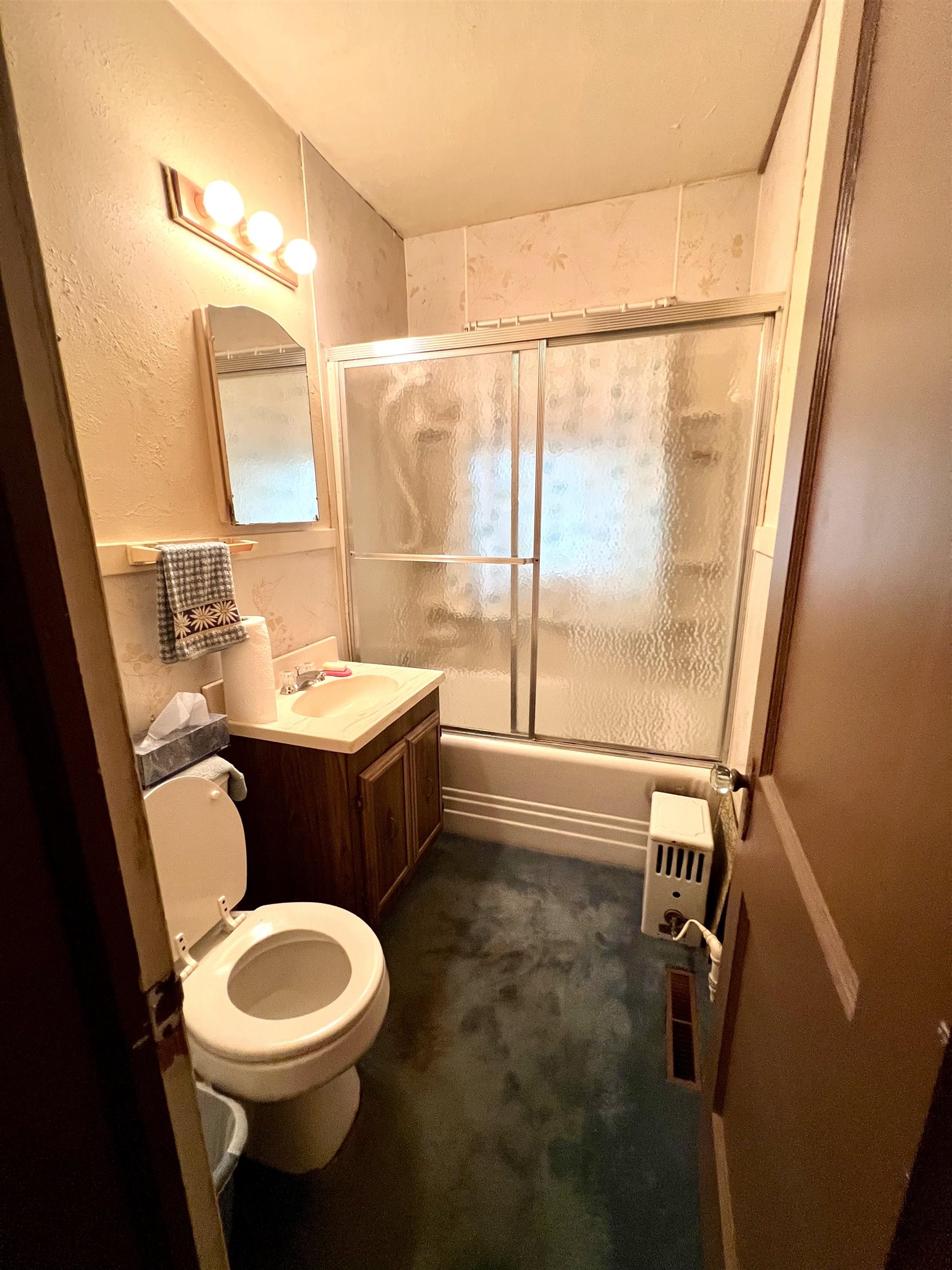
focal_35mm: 13
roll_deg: +0.2
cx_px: 476
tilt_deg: -14.1
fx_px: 477
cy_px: 635
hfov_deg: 89.9
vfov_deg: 106.2
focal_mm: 1.57
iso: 500
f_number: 1.8
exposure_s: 1/60
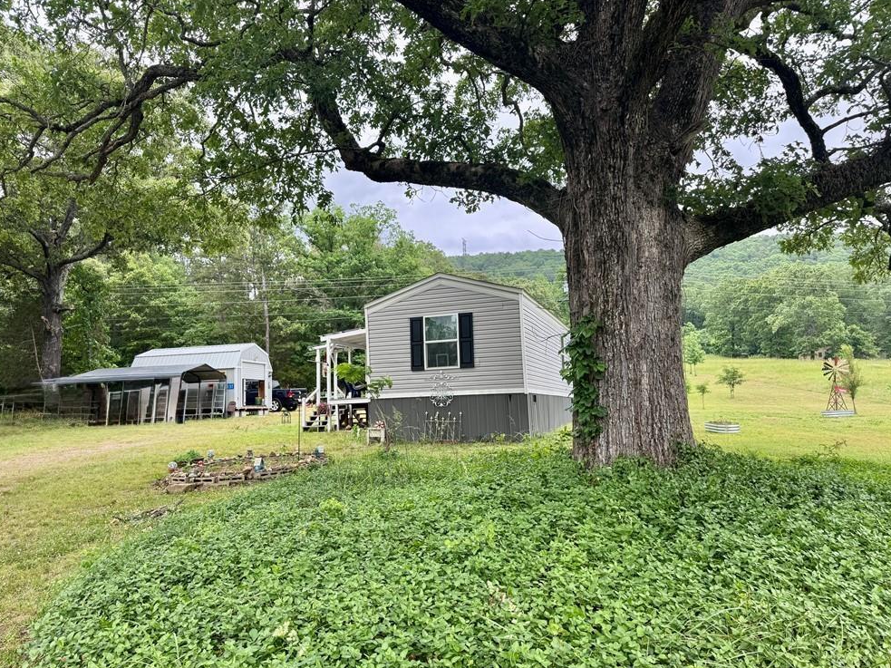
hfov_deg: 69.4
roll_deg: +1.3
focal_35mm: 25
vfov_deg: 54.9
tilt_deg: +5.3
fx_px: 643
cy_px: 345
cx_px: 429
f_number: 1.78
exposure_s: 1/470
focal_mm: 6.76
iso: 80
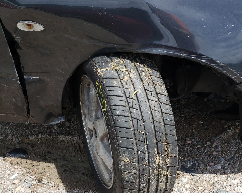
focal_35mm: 40
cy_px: 136
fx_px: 286
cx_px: 148
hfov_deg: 45.5
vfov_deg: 36.8
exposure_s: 1/2000
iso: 50
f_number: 1.5
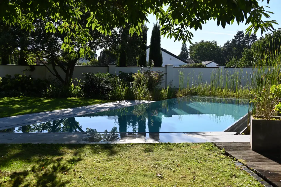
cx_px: 140
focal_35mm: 34
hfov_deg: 56.5
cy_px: 94
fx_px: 261
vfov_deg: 39.4
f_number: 5
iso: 160
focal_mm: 33.5
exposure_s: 1/1000
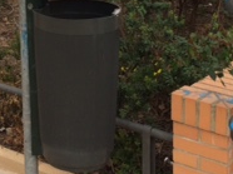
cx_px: 45
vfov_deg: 14.0
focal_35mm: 100
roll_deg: +2.0
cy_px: -76
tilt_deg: -7.1
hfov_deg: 19.5
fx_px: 672
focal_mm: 4.15
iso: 32
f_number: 2.2
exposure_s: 1/427
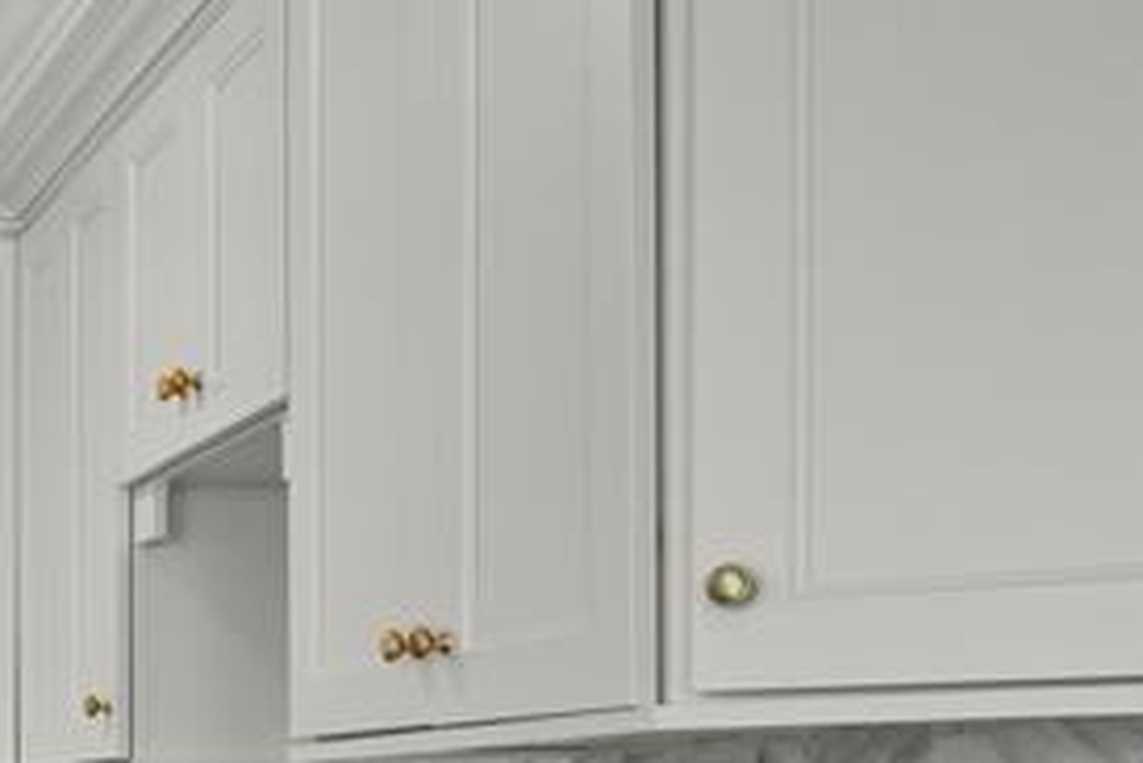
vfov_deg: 18.5
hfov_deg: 23.3
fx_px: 2255
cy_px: 821
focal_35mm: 71
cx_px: -538
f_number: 7.1
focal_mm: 19
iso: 400
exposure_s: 1/10
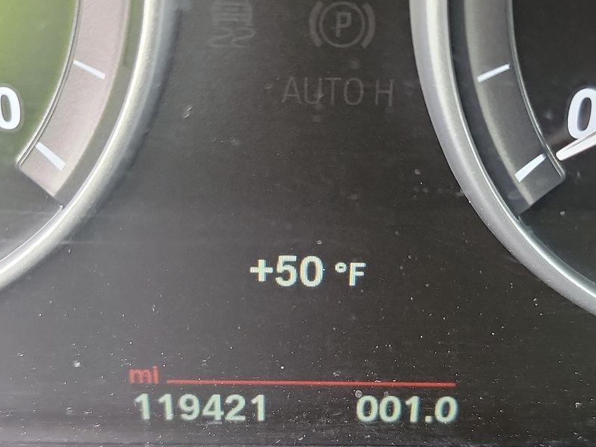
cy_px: 319
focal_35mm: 49
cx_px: 326
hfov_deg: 38.9
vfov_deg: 29.3
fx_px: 844
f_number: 1.8
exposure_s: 1/59
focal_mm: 6.7
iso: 478
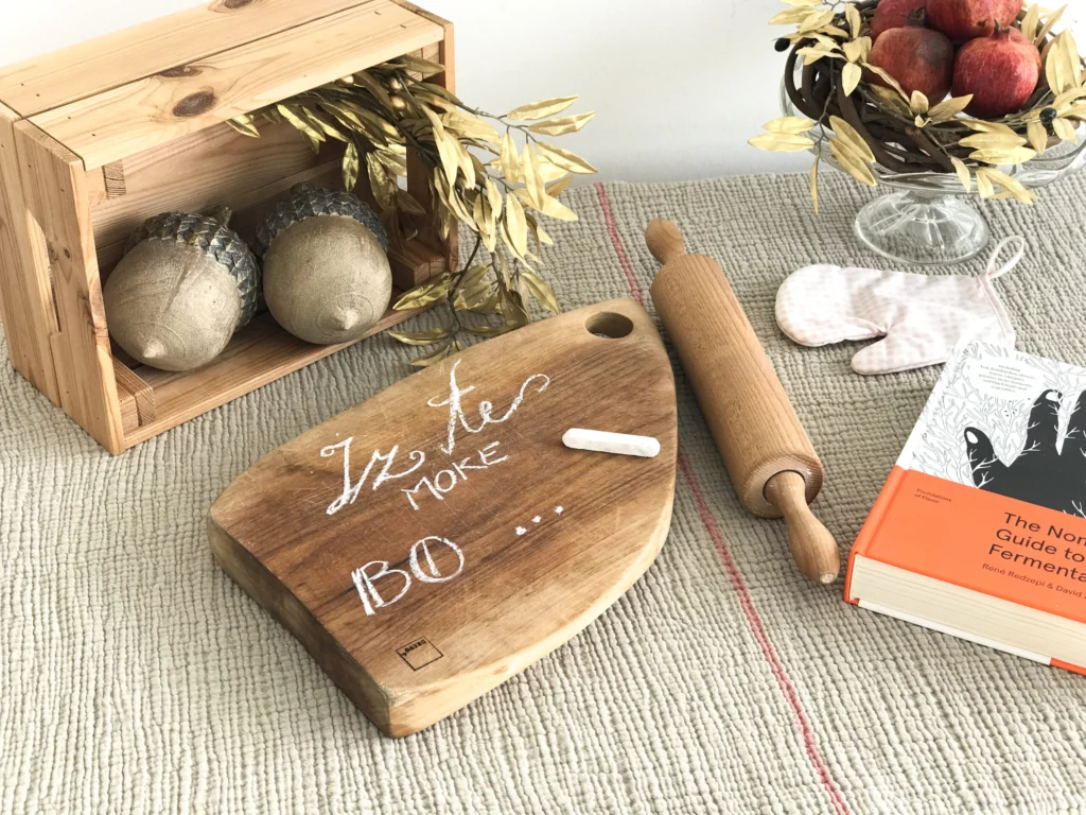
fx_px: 1788
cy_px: 408
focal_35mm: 57
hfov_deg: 33.8
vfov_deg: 25.7
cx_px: 543
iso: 25
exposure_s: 1/100
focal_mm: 6.6
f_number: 2.8
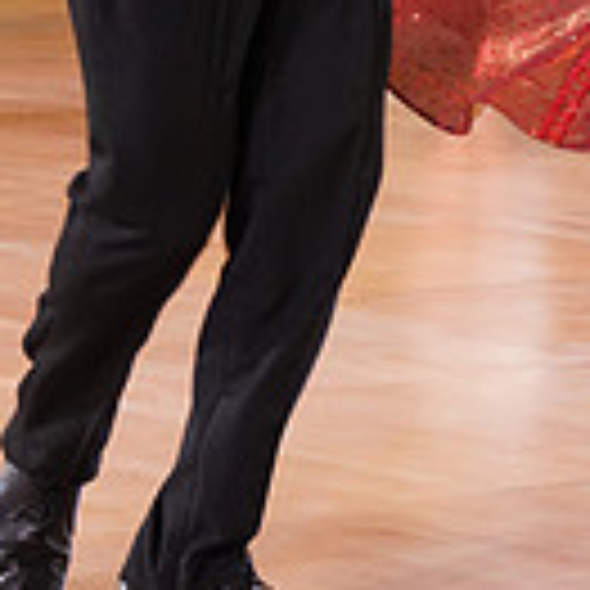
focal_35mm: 245
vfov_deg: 7.1
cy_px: -257
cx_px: 457
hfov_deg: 7.1
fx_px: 4724
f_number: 5
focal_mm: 65
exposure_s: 1/160
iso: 1600
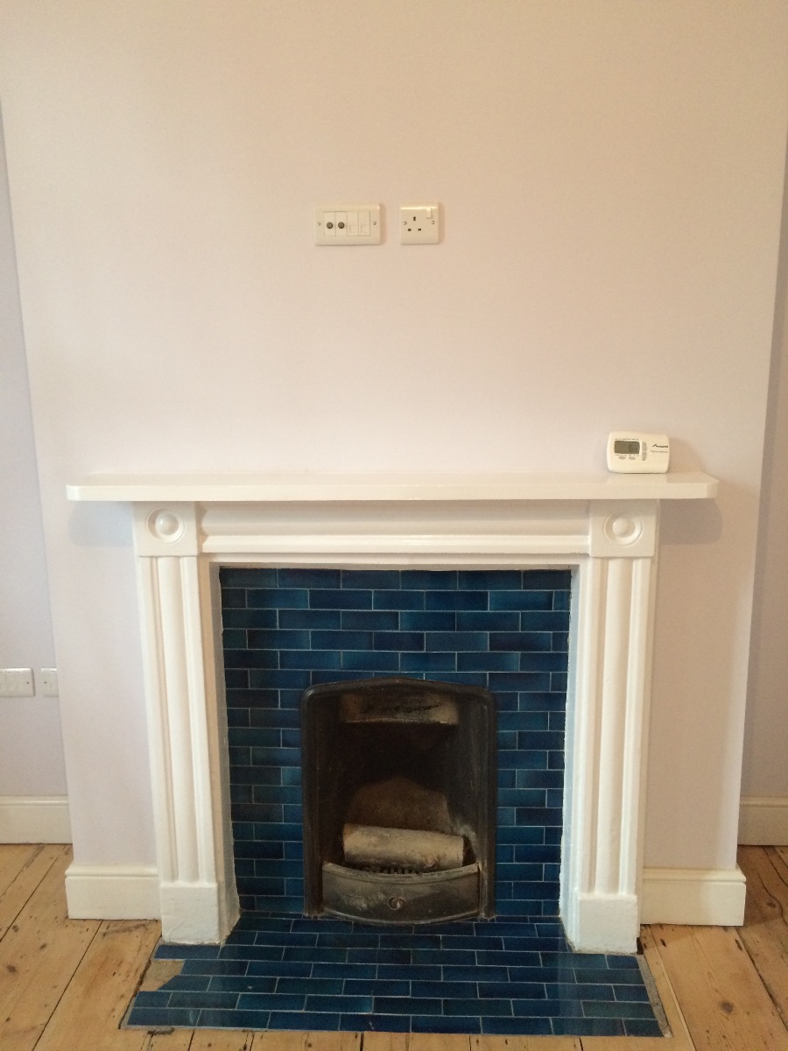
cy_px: 526
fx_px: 880
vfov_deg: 61.7
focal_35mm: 29
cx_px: 394
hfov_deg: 48.2
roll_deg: +1.1
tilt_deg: -11.5
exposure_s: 1/33
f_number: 2.2
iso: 250
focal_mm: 4.15
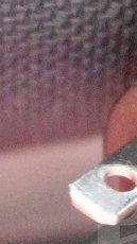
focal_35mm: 344
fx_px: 2227
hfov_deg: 3.5
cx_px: 188
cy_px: 249
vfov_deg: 6.3
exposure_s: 1/50
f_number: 5.6
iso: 25600
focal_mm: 55
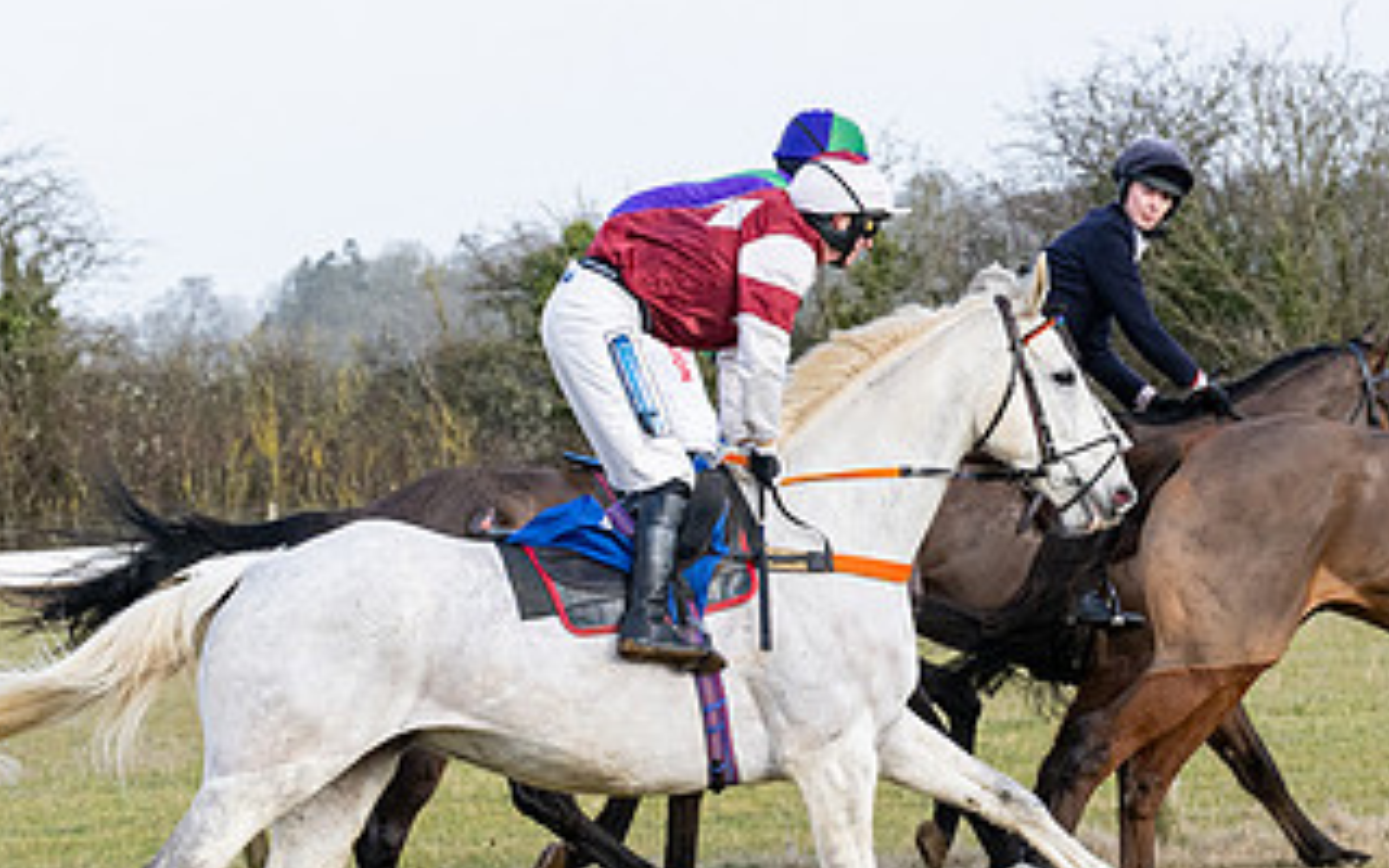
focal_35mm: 226
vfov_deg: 5.8
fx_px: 8555
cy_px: 825
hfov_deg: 9.3
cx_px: 777
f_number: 5
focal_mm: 70
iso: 400
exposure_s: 1/1250
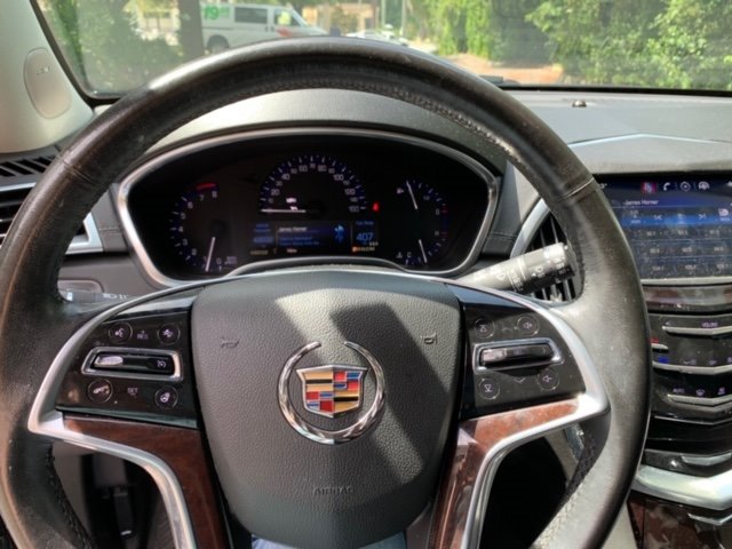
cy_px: 274
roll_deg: -1.0
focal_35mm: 26
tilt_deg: -24.3
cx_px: 366
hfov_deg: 67.3
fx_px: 550
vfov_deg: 53.1
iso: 32
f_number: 1.8
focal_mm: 4.25
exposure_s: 1/122
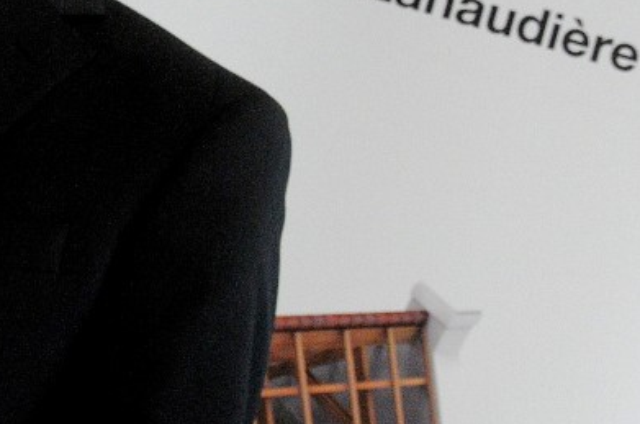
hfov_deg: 12.3
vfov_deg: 8.7
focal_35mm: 156
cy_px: 90
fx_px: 2769
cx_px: -447
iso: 2000
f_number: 5
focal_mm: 25
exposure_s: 1/100
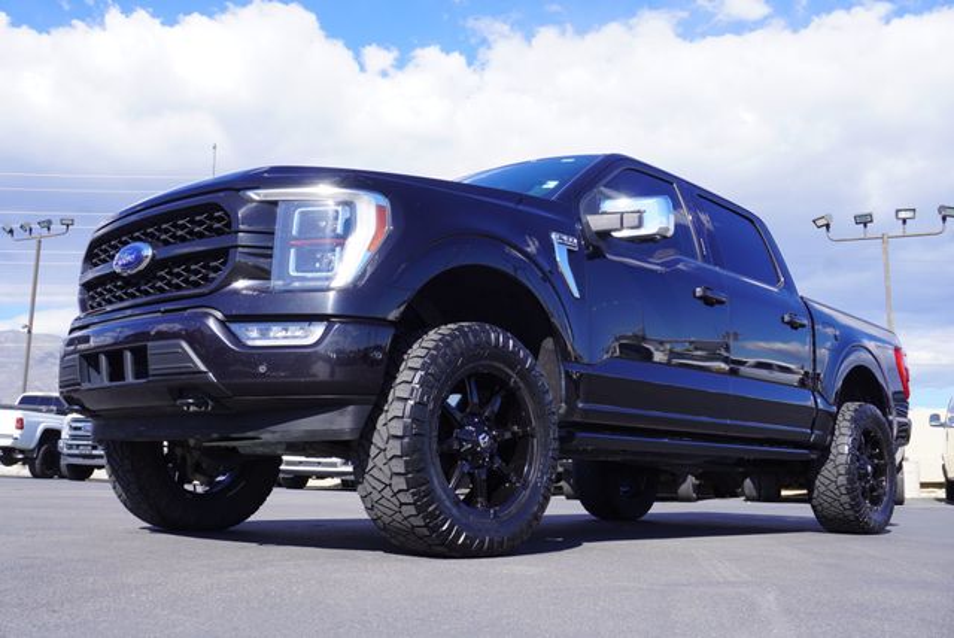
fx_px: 915
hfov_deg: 55.1
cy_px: 319
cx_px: 477
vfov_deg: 38.4
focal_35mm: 34
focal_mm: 23
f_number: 9
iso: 100
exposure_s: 1/125
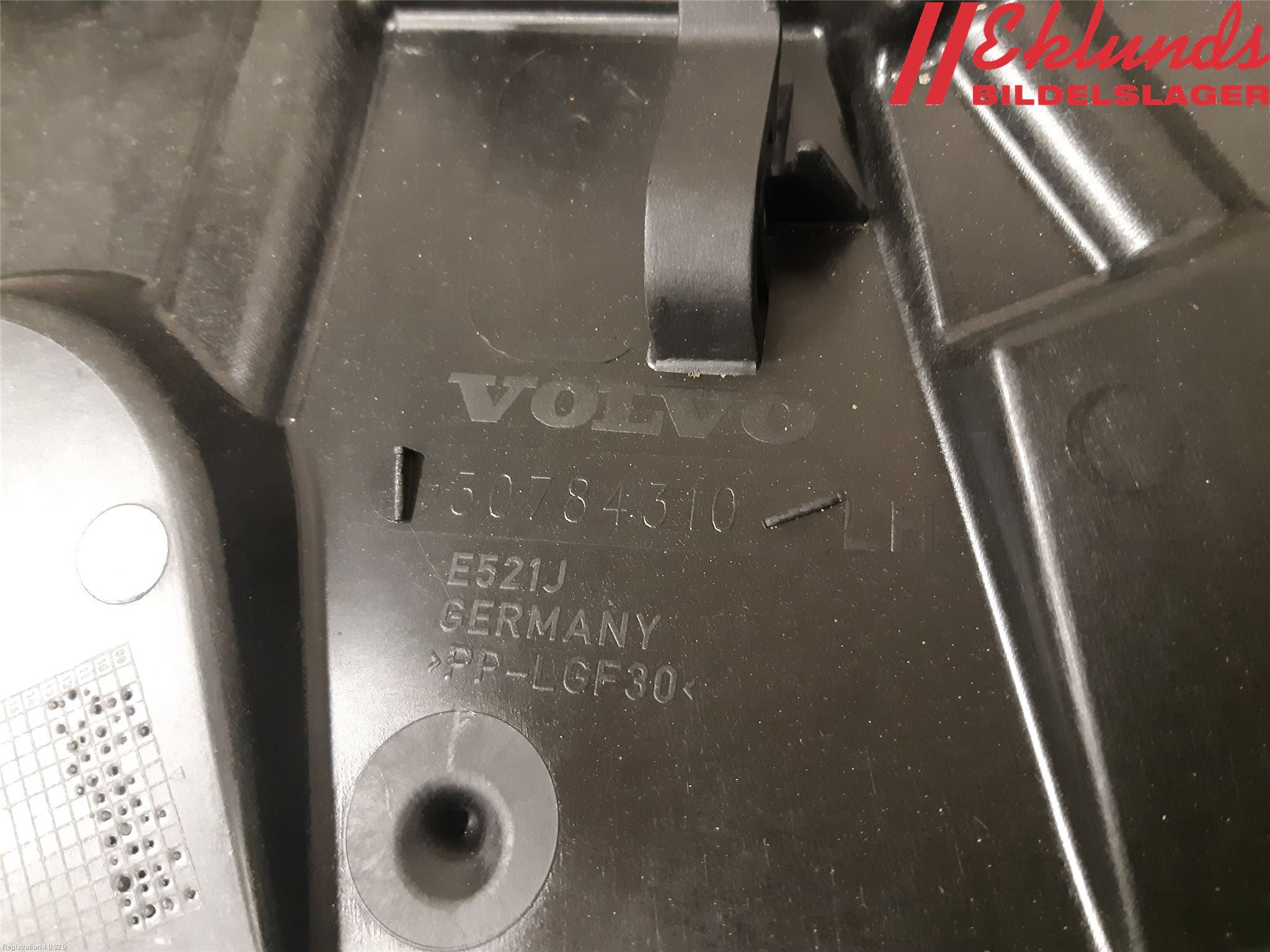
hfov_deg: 67.3
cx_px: 635
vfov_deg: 53.1
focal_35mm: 26
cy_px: 476
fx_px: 954
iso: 500
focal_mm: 3.93
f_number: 1.7
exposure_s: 1/25
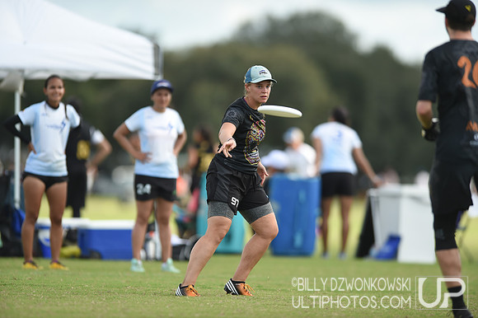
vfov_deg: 3.4
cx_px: 239
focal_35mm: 400
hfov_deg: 5.2
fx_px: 5308
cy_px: 159
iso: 160
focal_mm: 400
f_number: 2.8
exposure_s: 1/1250
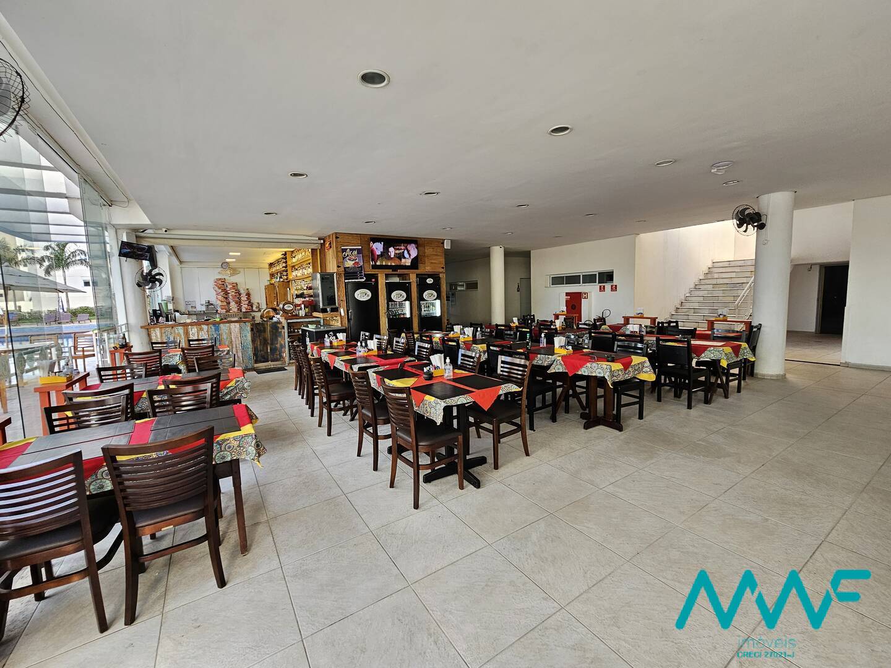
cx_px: 446
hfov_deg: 106.2
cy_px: 334
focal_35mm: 13
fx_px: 335
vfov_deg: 89.9
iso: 80
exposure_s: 1/60
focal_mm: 2.2
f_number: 2.2
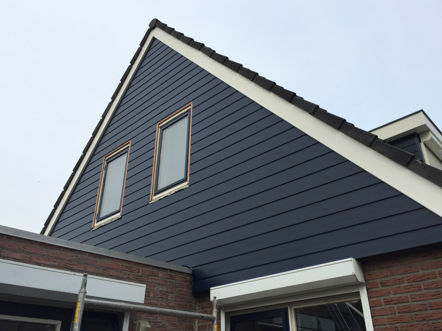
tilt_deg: +28.5
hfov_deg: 58.3
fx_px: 396
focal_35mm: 31
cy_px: 168
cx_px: 228
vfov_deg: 45.4
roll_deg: -0.9
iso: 32
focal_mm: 4.15
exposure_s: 1/1199
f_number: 2.2
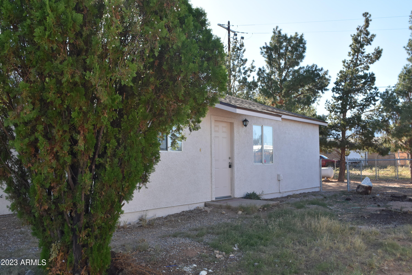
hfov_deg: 57.2
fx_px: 378
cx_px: 206
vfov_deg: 40.0
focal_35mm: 33
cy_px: 138
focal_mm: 22
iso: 500
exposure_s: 1/500
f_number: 8
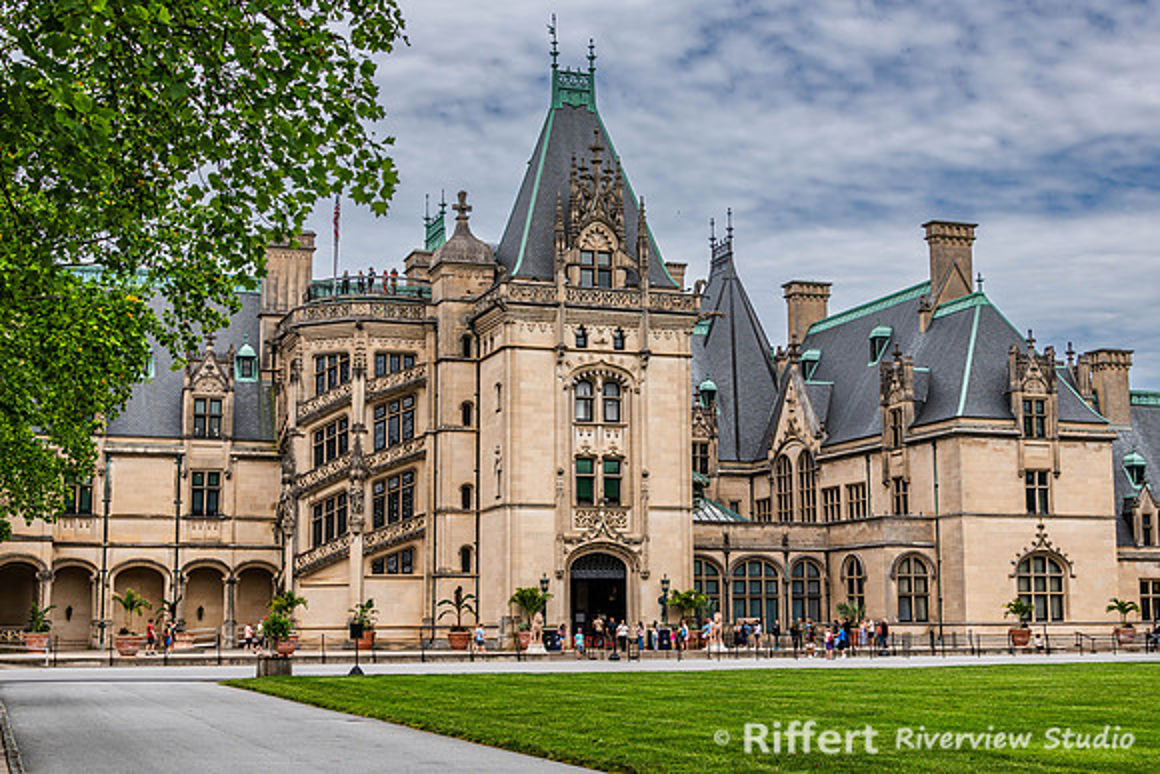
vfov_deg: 27.0
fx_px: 1615
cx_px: 580
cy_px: 387
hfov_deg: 39.5
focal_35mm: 50
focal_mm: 45
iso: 64
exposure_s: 1/160
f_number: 8
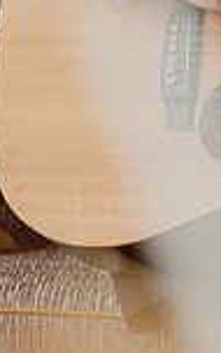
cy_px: -77
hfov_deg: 3.2
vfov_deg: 5.1
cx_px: 405
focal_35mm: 408
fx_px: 3932
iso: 800
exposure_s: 1/250
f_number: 4
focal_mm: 105
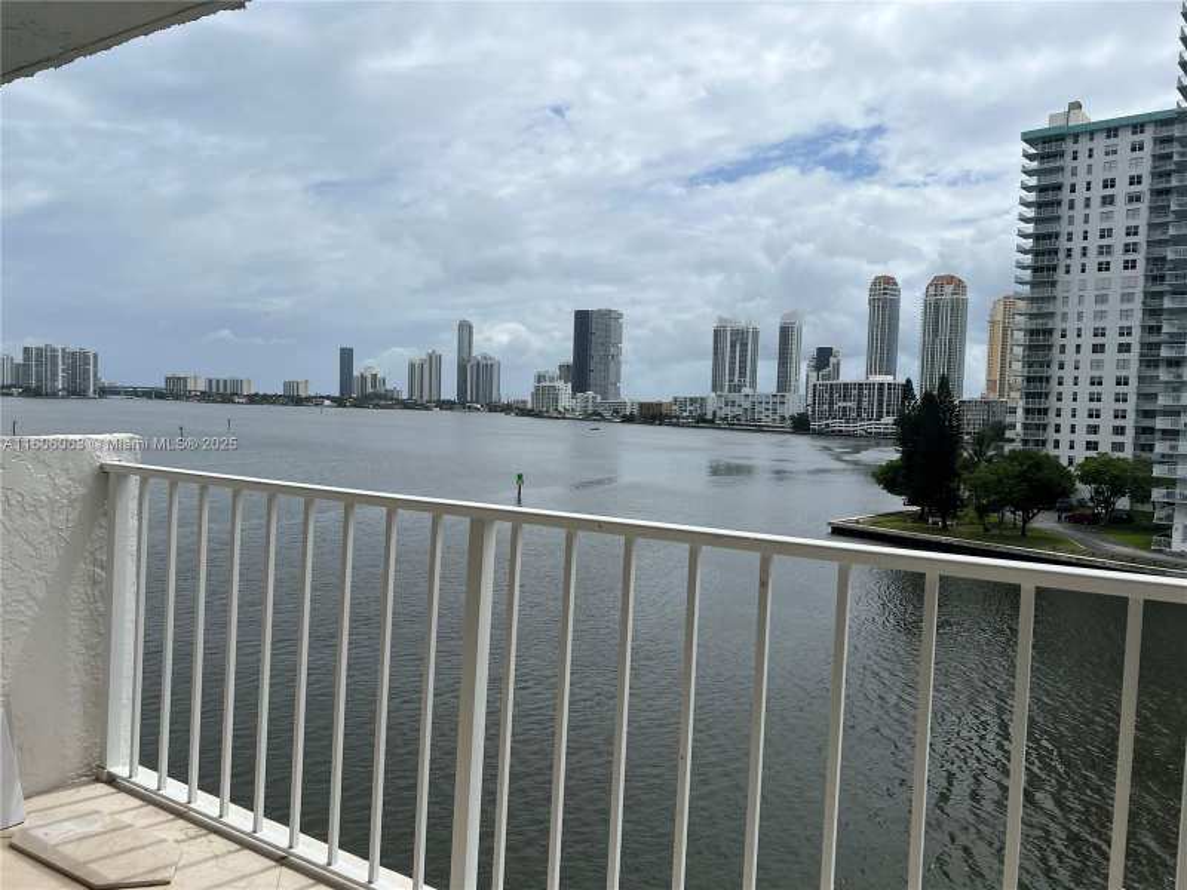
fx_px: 892
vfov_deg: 53.1
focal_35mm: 26
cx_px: 594
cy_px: 445
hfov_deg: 67.3
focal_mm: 5.7
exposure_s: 1/11364
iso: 50
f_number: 1.5
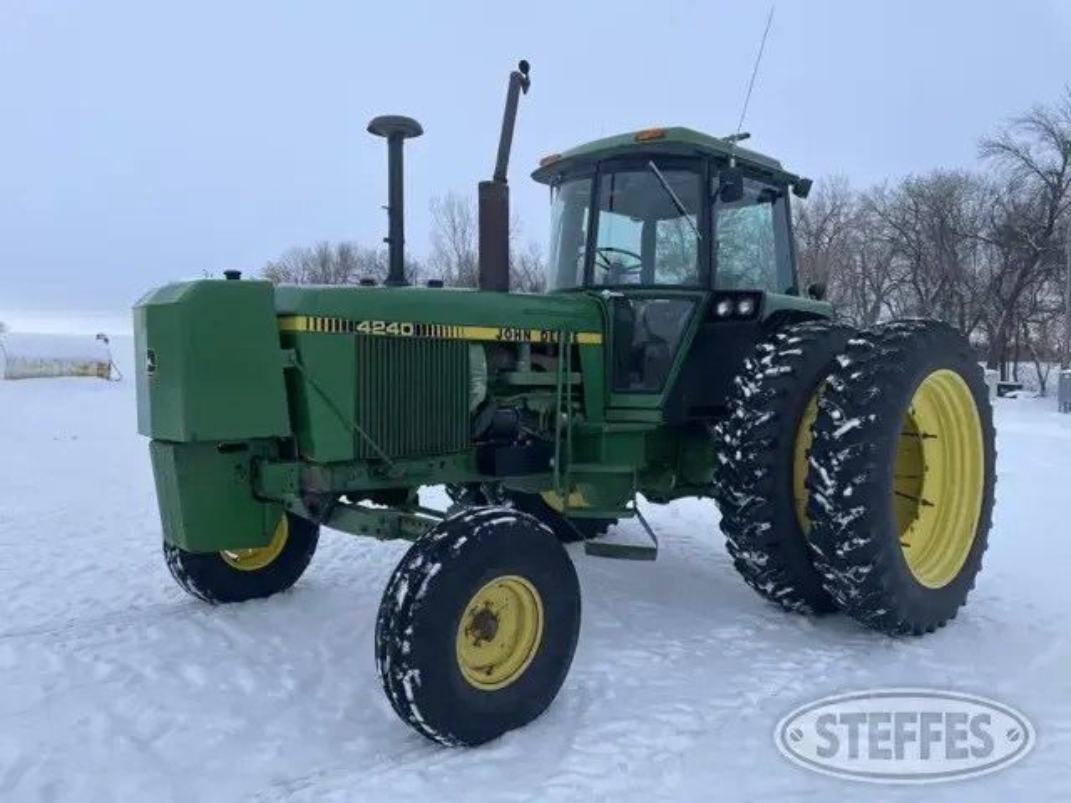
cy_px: 402
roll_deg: -0.7
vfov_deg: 53.1
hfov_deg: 67.3
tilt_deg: -3.4
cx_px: 536
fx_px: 804
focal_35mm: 26
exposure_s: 1/1825
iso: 32
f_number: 1.6
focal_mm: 4.2
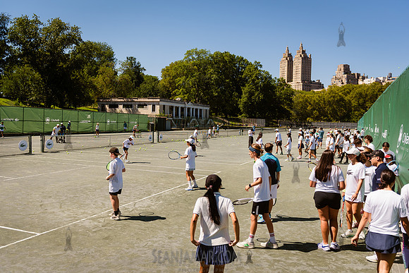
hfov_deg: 58.7
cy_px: 136
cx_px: 204
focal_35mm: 32
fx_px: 364
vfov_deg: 41.1
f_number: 3.5
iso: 200
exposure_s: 1/2000
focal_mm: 32
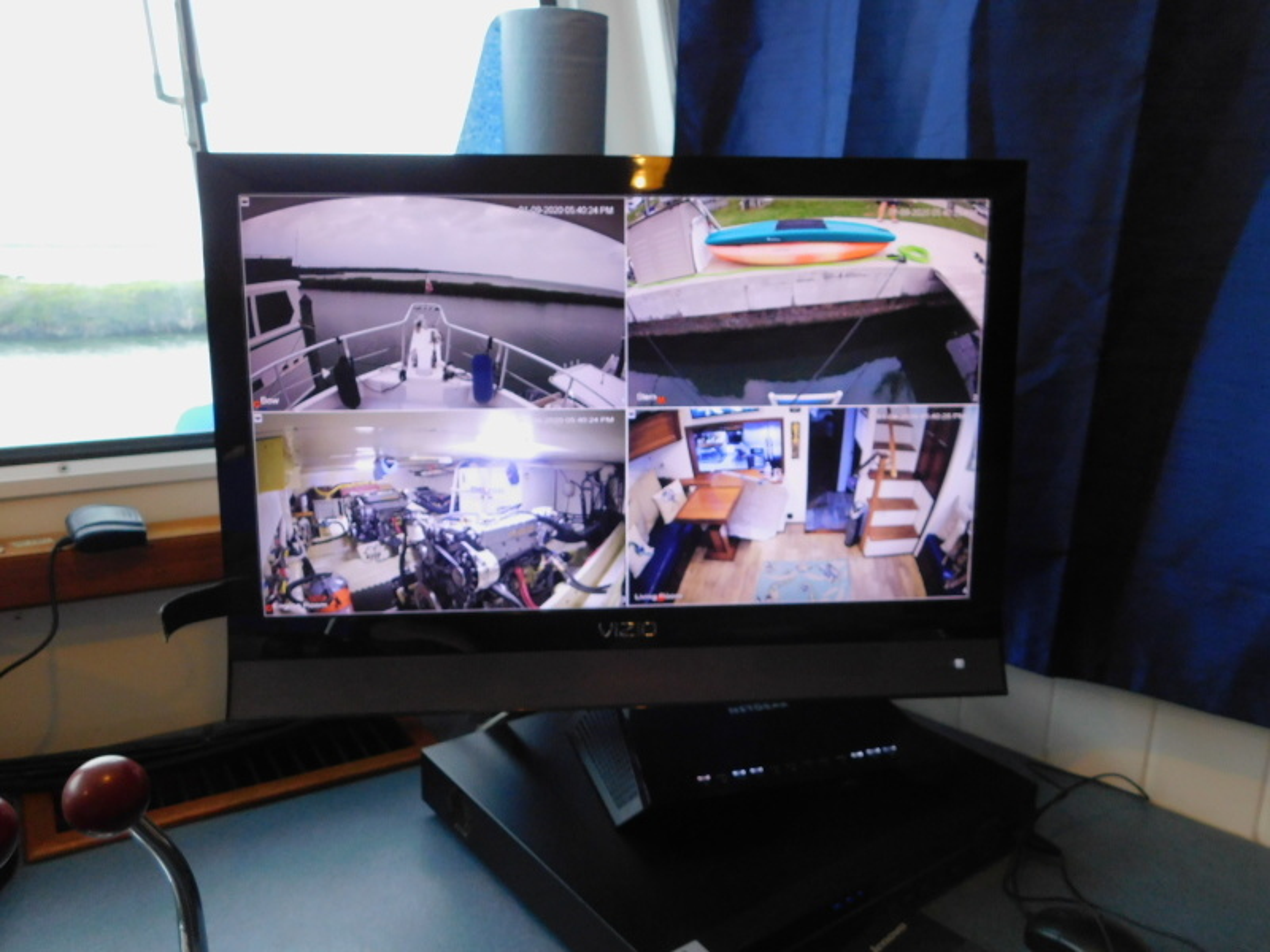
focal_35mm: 28
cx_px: 635
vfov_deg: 49.7
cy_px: 476
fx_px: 1027
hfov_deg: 63.4
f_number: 3.2
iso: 400
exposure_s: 1/20
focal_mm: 4.9
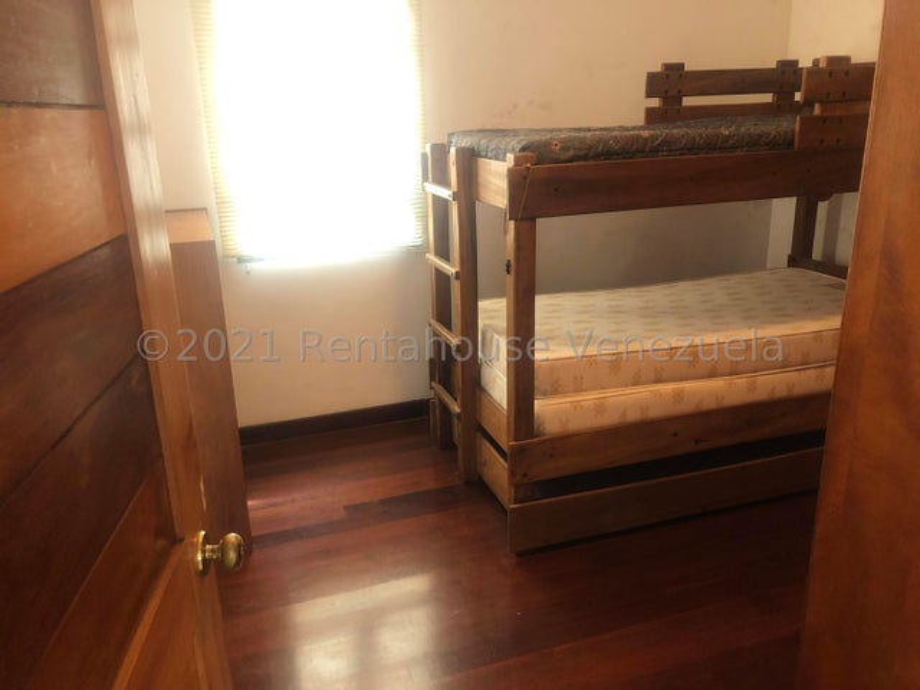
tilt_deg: -17.5
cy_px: 345
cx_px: 460
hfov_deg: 63.4
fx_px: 744
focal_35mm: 28
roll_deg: +1.8
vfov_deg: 49.7
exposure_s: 1/15
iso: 80
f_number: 1.8
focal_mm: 3.99
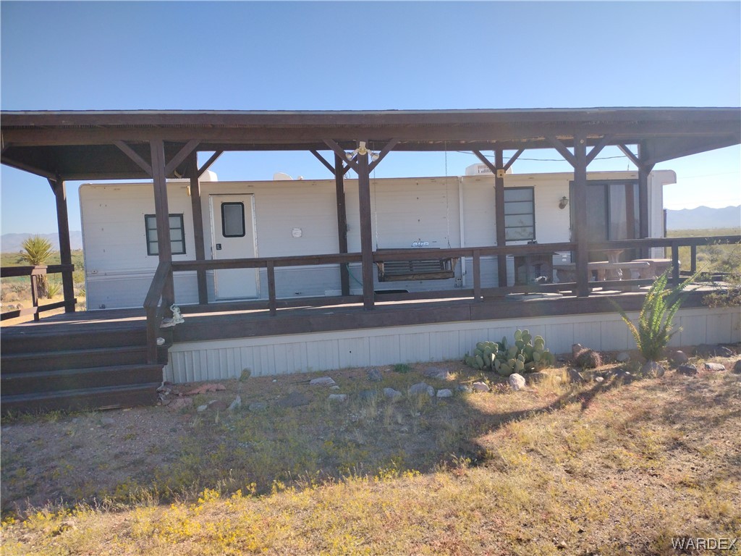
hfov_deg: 65.3
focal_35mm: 27
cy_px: 278
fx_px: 578
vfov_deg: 51.4
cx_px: 370
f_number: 1.7
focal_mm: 4.71
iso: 100
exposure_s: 1/2182
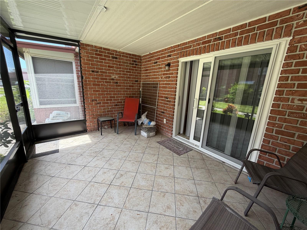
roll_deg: -2.2
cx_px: 154
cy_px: 115
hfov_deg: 102.1
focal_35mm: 14
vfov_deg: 85.7
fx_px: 124
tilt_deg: -12.9
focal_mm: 2.22
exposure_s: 1/121
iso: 50
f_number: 2.2
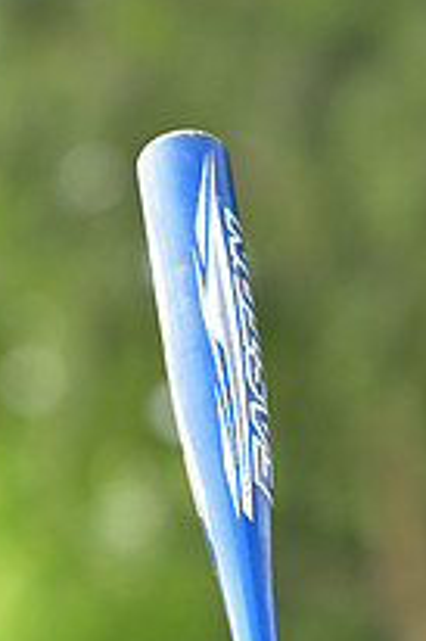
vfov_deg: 3.7
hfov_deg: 2.5
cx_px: 558
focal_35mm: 550
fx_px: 9778
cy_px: 734
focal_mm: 130
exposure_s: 1/1600
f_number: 4
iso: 500
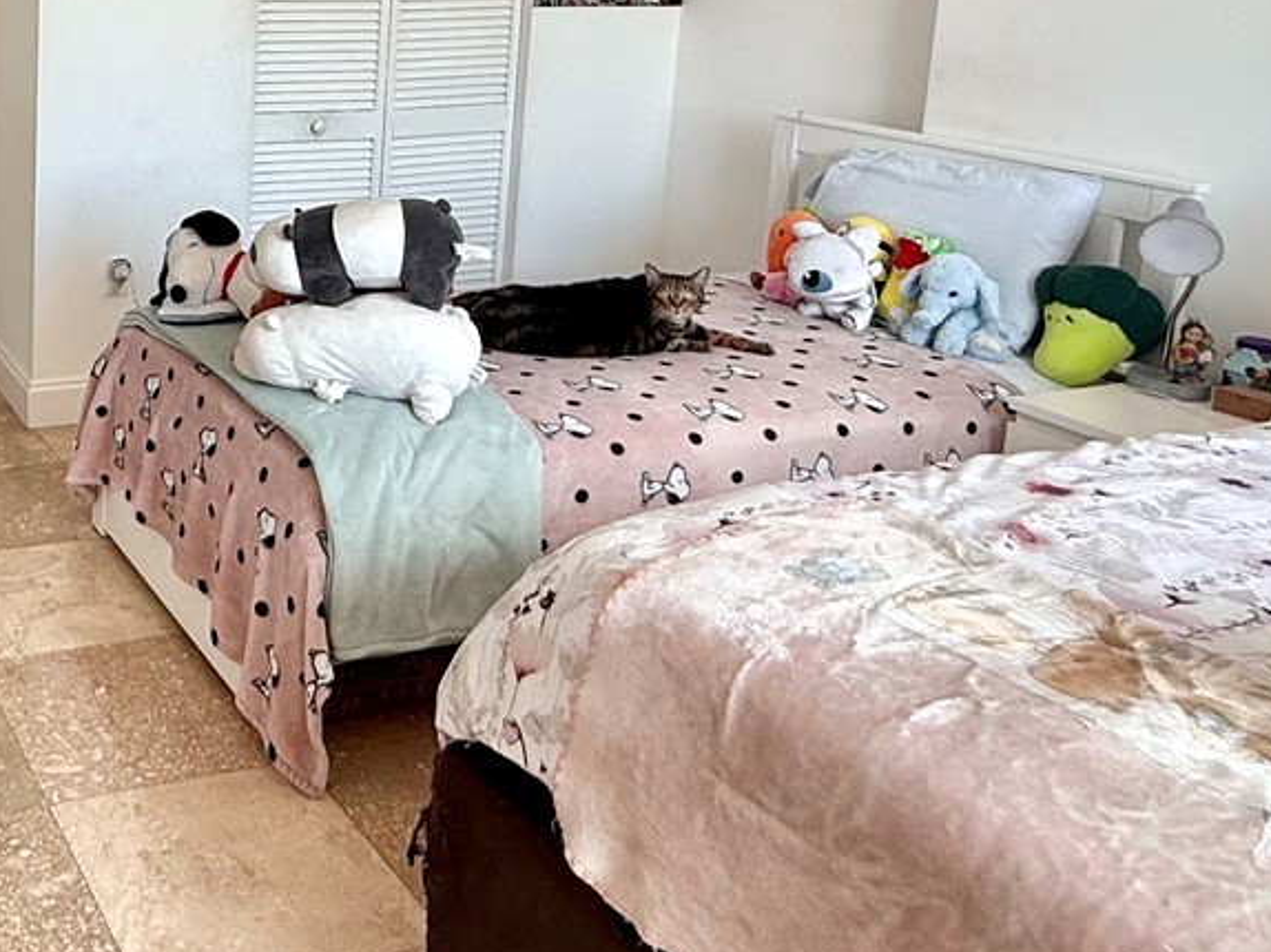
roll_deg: -1.3
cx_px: 94
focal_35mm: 39
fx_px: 1431
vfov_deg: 35.2
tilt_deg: -9.1
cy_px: 147
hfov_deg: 43.2
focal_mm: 2.22
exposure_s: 1/99
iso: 40
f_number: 2.2
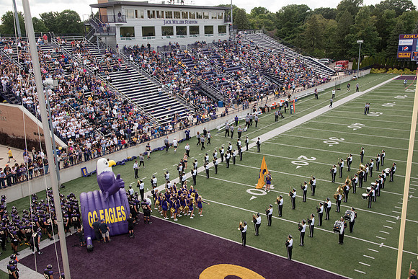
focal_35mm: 34
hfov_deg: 55.8
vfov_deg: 38.9
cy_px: 140
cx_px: 209
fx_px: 395
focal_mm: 34
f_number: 6.3
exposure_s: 1/640
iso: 500
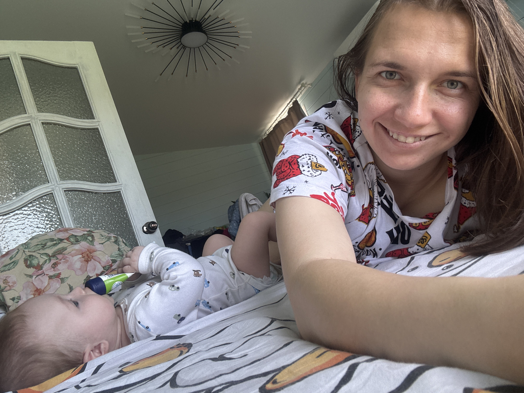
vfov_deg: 58.9
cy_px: 196
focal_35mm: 23
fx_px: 348
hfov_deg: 73.9
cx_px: 262
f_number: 1.9
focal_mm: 2.69
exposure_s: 1/60
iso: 80
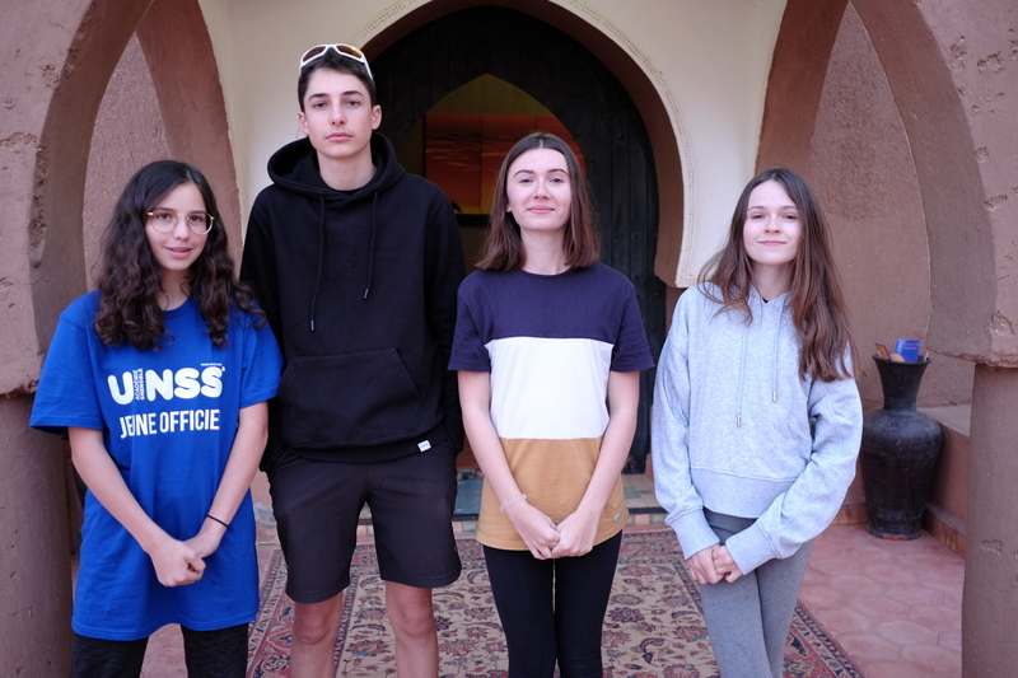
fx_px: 989
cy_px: 339
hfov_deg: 54.4
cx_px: 509
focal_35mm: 35
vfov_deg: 37.8
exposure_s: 1/17
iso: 400
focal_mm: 23
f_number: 2
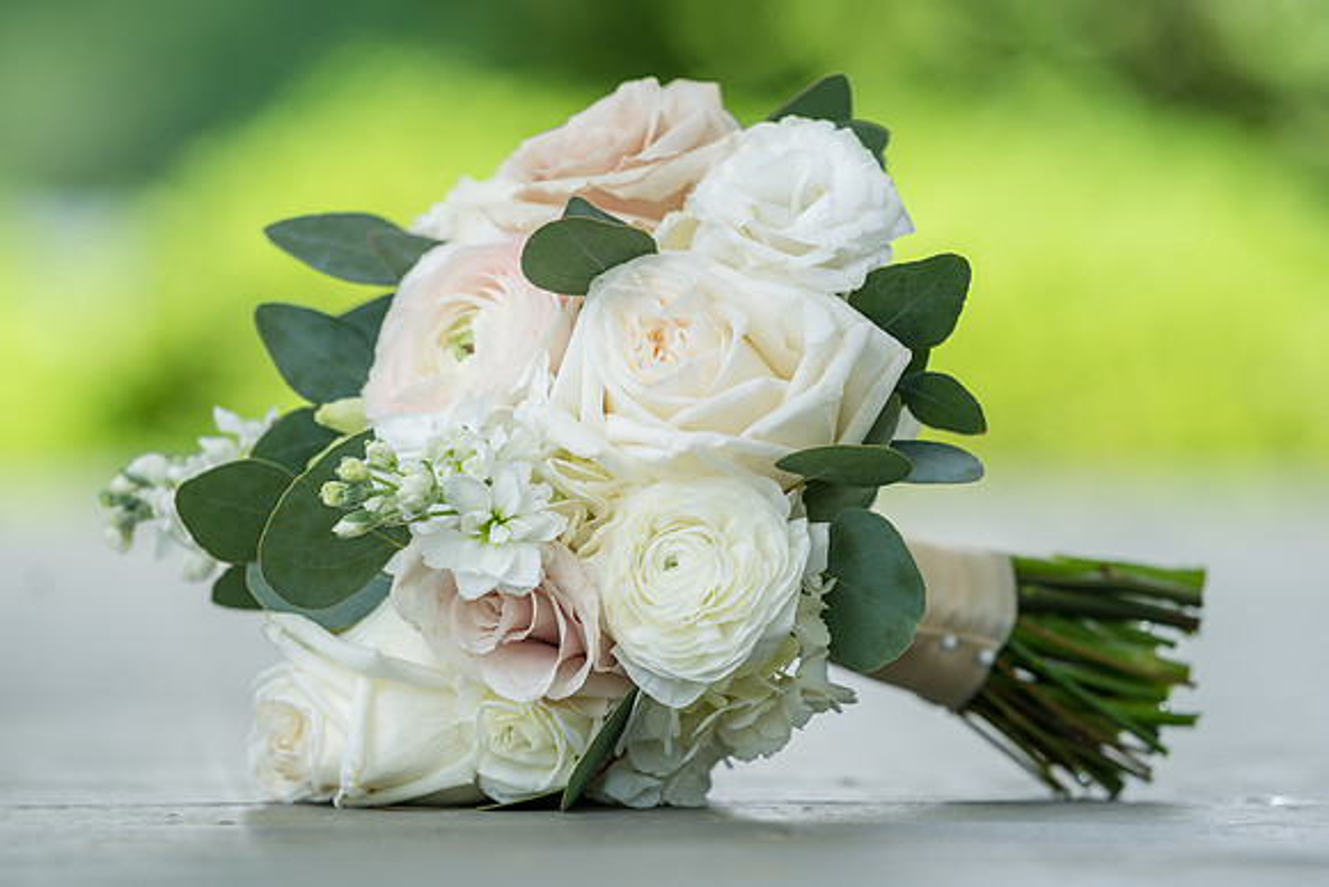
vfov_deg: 5.7
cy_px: 448
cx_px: 678
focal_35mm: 239
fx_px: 8834
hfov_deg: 8.6
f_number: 4
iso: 160
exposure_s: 1/200
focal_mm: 200
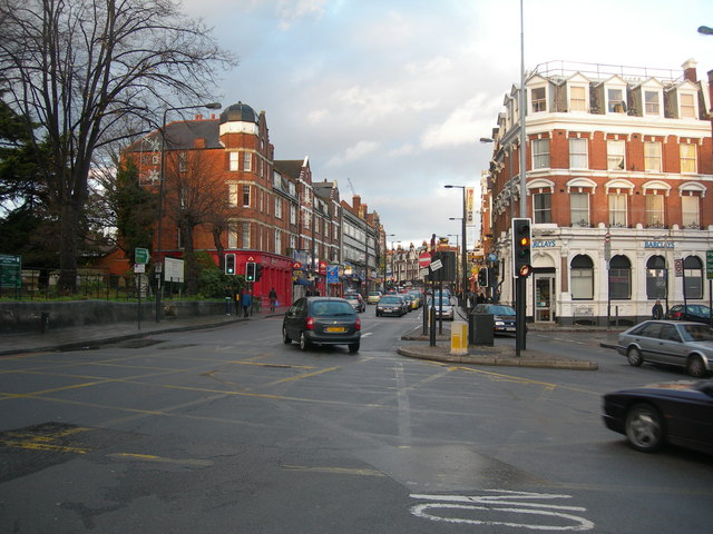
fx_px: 783
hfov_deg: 49.0
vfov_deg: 37.7
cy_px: 267
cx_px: 356
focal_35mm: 38
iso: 50
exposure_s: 1/69.6
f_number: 2.8
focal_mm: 7.8
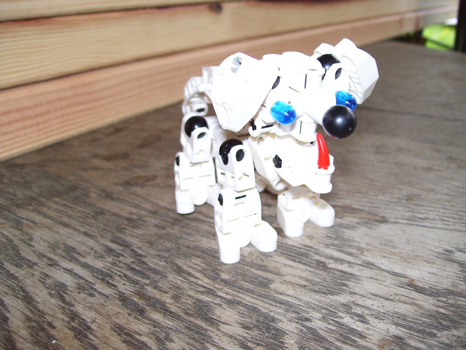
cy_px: 175
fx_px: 485
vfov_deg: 39.7
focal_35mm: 36
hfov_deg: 51.4
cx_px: 233
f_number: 2.7
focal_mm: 6
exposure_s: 1/60
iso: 80
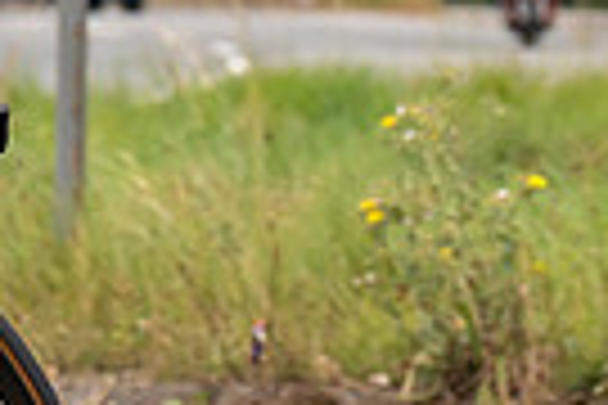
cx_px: -310
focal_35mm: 859
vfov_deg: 1.6
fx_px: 14506
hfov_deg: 2.4
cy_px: 29
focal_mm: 102
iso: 320
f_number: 4
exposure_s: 1/1000
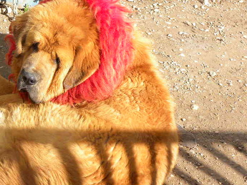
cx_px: 63
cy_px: 78
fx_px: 806
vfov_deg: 13.1
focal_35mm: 113
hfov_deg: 17.3
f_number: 5
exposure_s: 1/222
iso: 64
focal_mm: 13.4
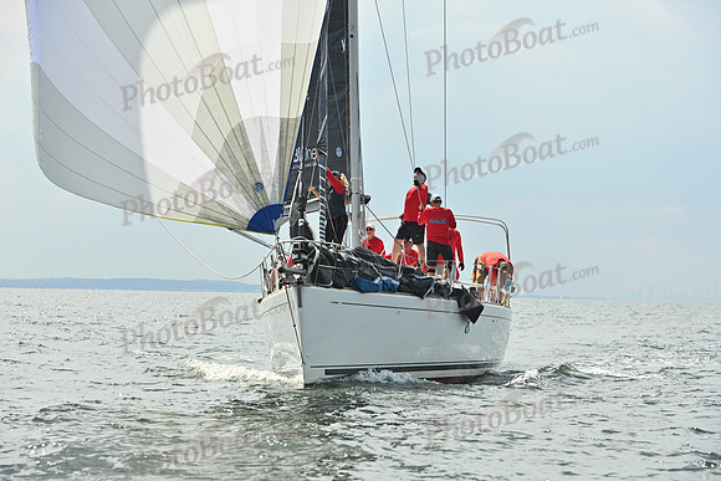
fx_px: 2704
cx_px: 360
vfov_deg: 10.2
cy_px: 240
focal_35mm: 135
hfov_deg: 15.2
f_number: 9
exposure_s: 1/1600
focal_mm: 135
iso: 320
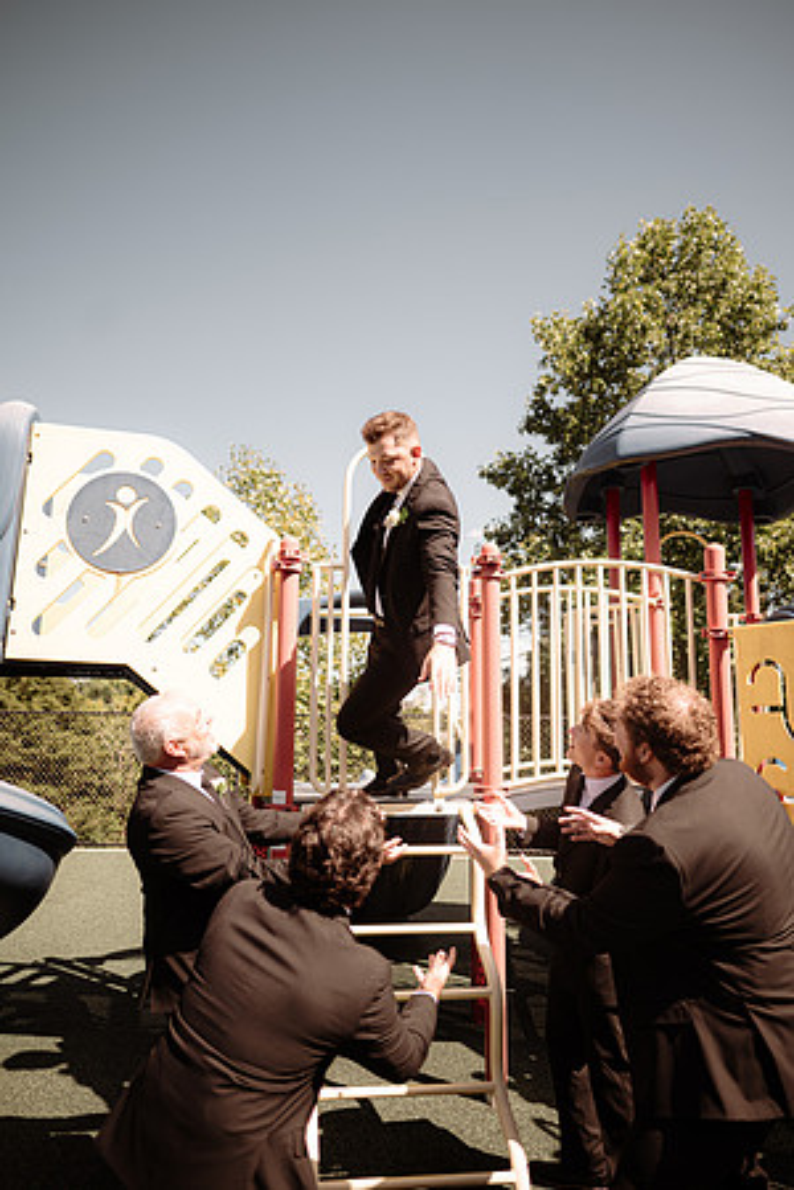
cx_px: 397
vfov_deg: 73.7
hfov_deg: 53.1
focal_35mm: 24
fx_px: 794
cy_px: 595
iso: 80
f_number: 2.2
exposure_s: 1/1600
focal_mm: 24
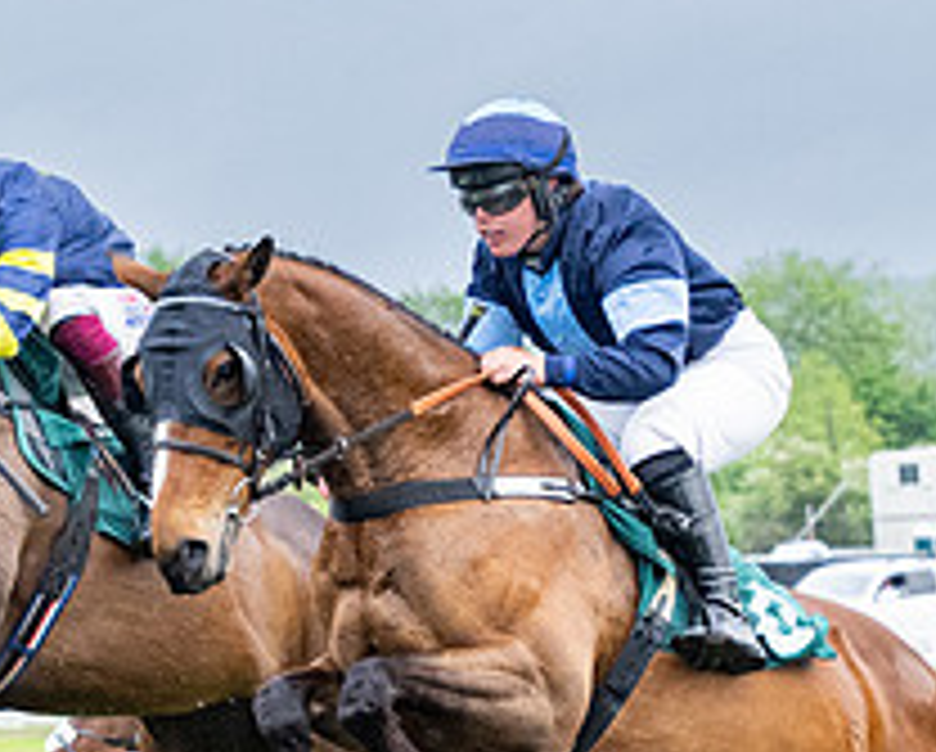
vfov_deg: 5.4
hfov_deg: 6.7
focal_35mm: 289
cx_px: 871
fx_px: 8017
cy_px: 720
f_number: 5
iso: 2000
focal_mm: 70
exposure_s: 1/1000
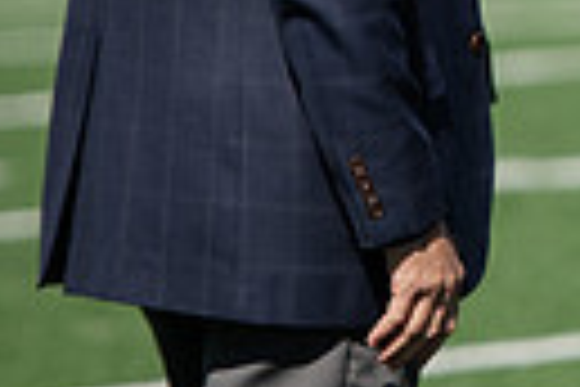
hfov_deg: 2.7
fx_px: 12356
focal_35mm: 767
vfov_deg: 1.8
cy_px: -367
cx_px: 1111
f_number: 3.2
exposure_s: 1/2000
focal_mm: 170
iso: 200
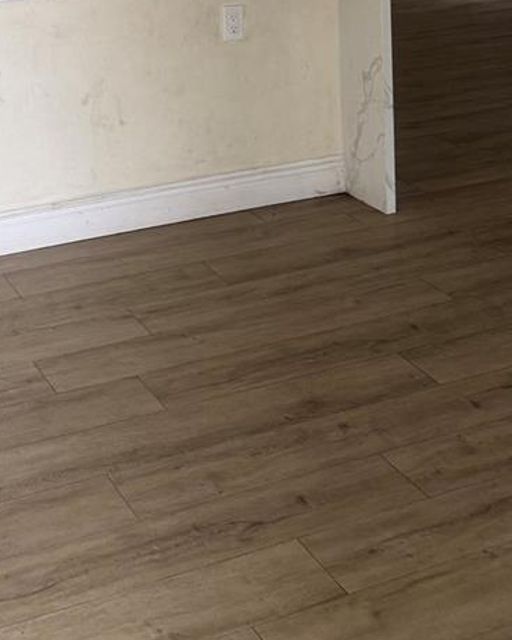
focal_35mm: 61
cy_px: -186
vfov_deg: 26.4
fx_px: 1155
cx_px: 37
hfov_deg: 24.2
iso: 200
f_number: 1.78
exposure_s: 1/121
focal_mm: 6.76
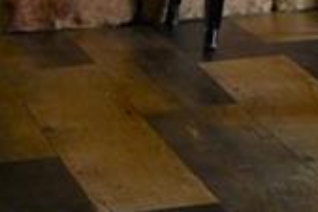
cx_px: 811
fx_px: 2192
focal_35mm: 248
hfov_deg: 7.6
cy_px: -365
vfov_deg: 5.3
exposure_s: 1/80
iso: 3200
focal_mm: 41
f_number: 5.6
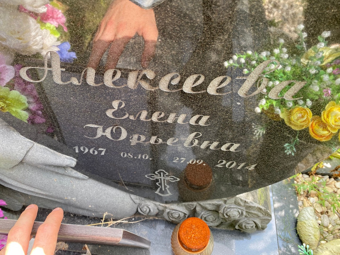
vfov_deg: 53.1
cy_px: 128
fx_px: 255
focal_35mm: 26
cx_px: 170
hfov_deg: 67.3
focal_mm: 4.25
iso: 40
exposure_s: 1/122
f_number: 1.8
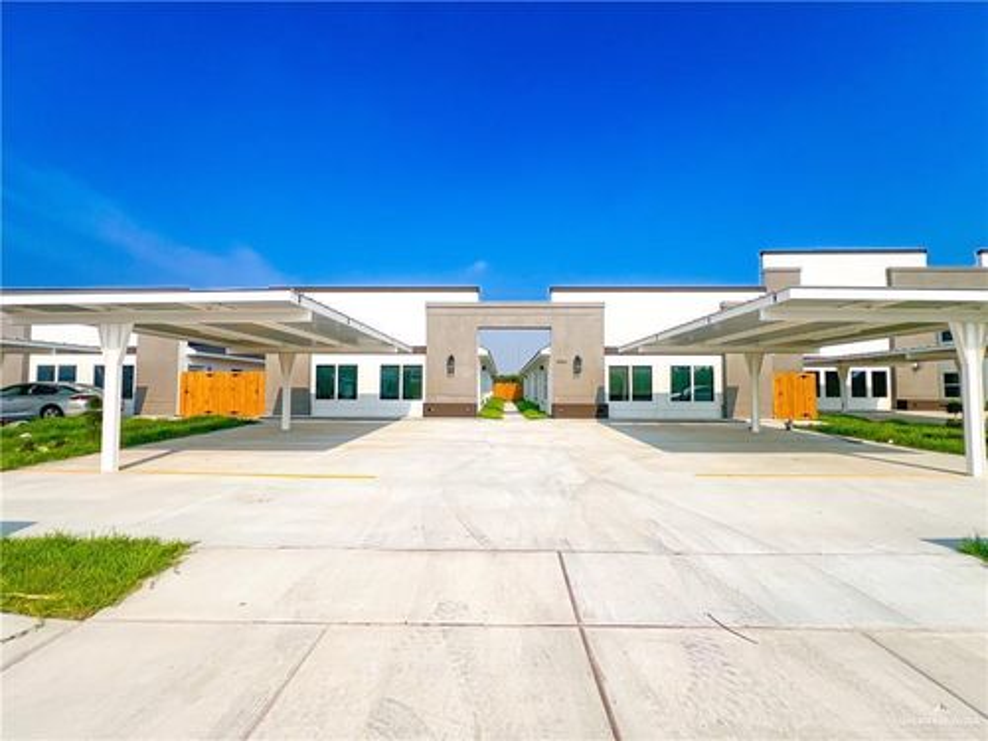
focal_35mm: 13
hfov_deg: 106.2
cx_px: 494
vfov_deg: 89.9
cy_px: 370
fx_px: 371
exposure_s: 1/4400
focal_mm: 1.57
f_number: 1.8
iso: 40
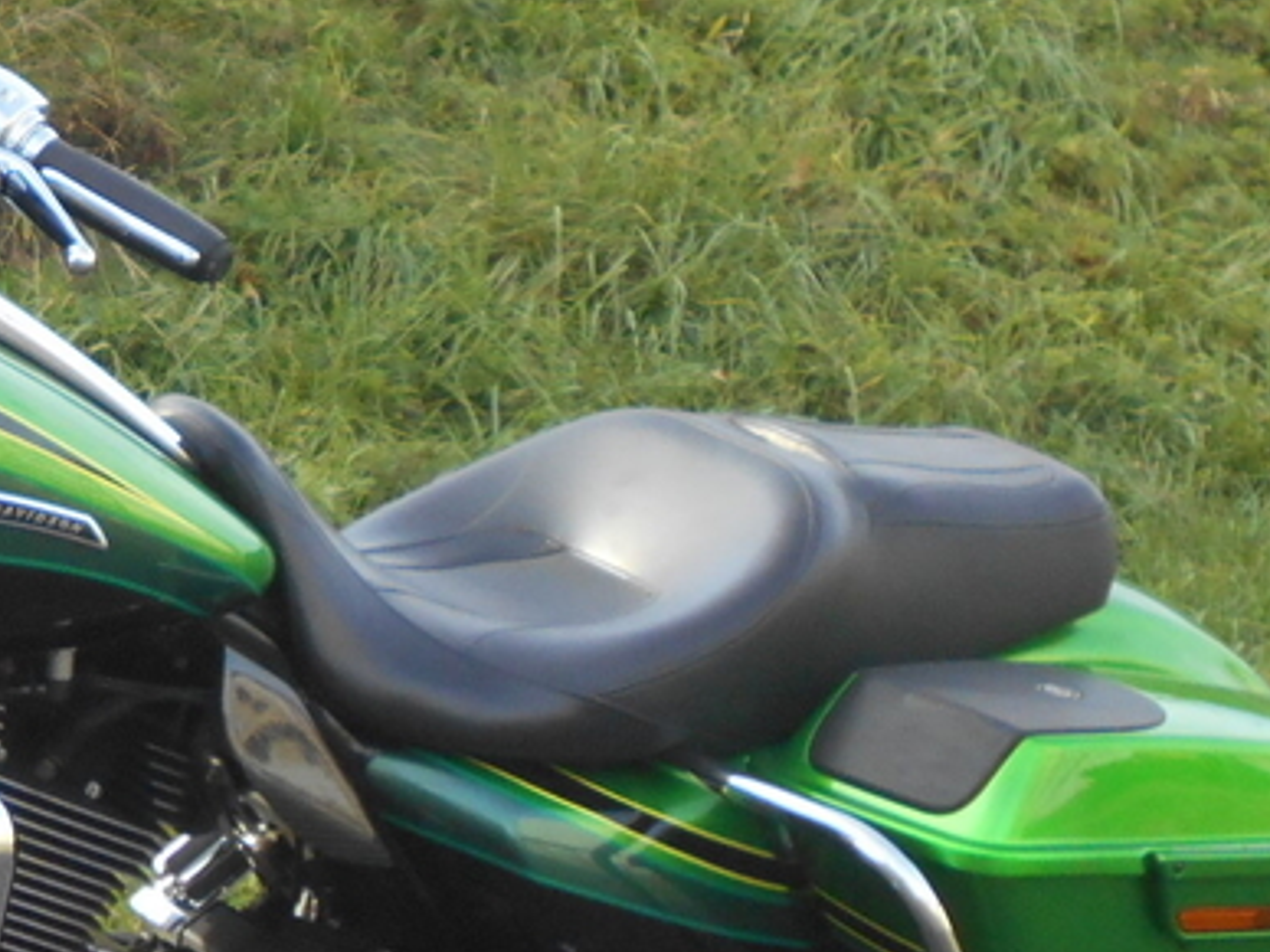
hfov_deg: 14.2
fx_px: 4990
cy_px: 308
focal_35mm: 136
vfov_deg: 10.9
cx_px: -85
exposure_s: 1/250
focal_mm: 7.7
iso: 180
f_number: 4.2
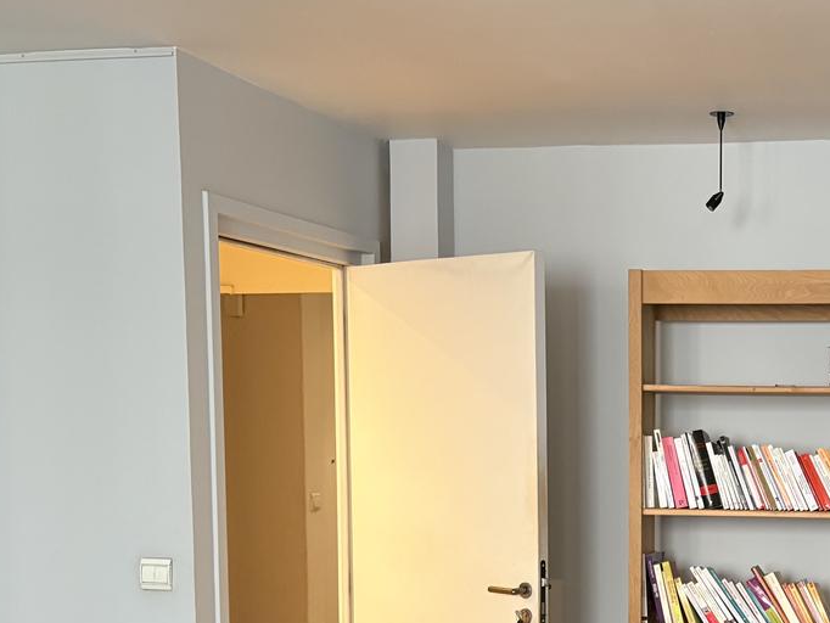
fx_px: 1367
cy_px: 516
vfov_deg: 25.2
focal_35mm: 57
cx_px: 761
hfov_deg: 32.0
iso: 250
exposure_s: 1/50
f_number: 1.6
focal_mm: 5.96
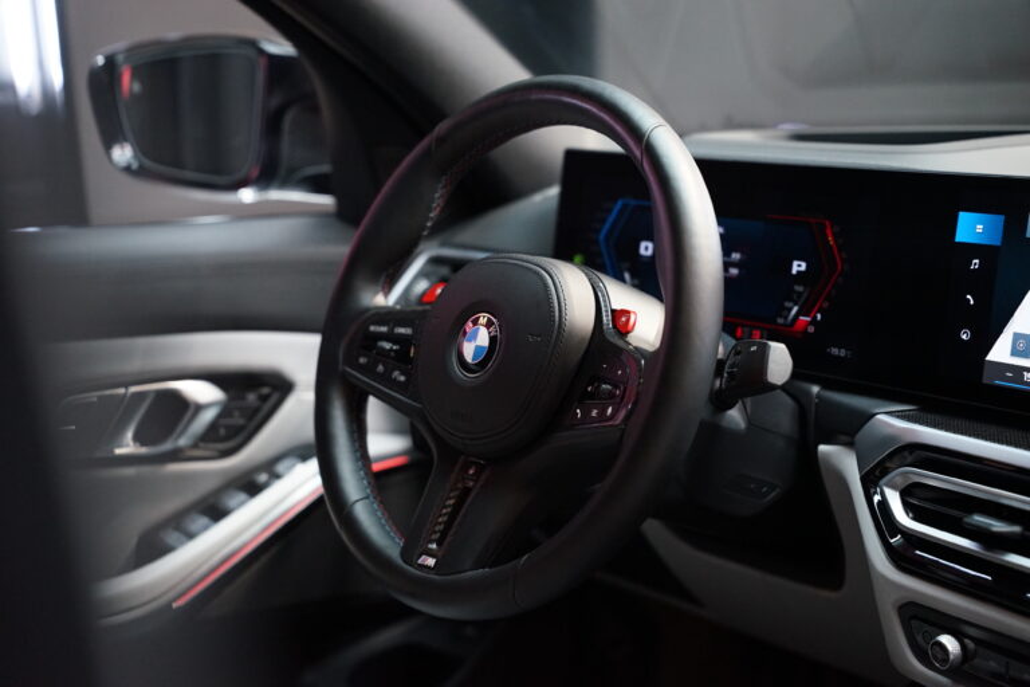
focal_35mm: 70
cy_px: 344
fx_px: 2003
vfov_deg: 19.5
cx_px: 515
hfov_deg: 28.8
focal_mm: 70
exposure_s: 1/80
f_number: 2.8
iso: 3200
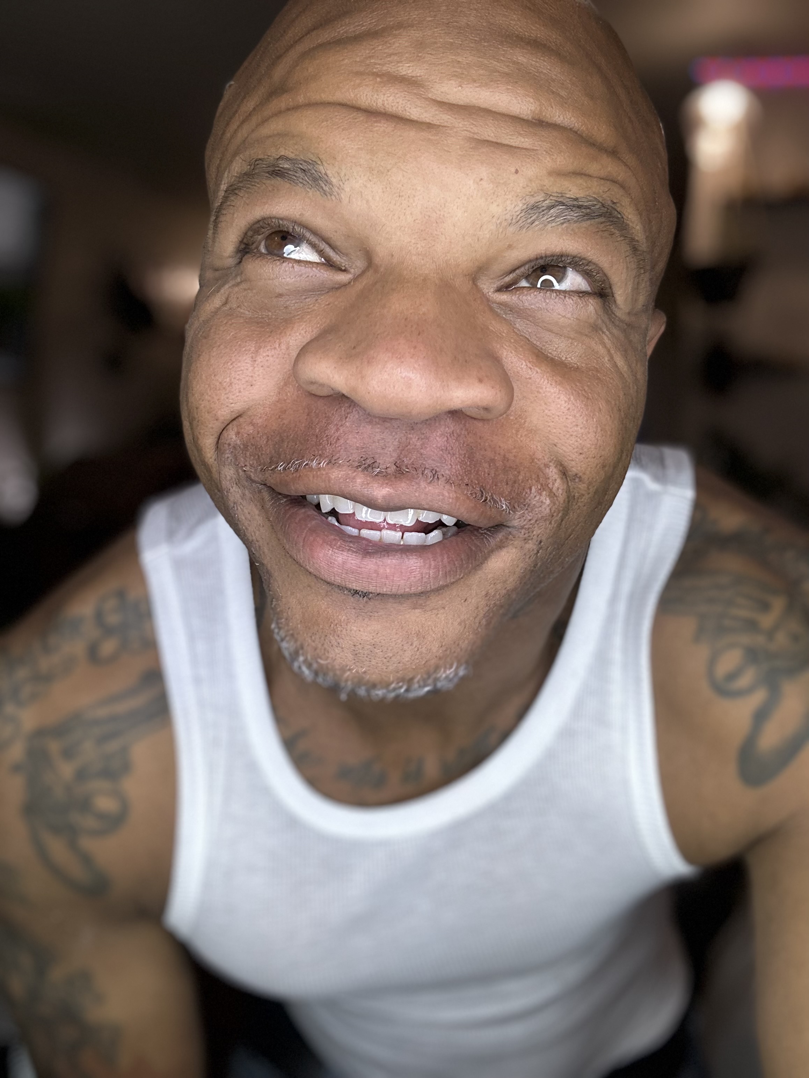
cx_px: 404
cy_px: 539
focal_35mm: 30
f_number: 1.9
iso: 50
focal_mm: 2.69
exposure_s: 1/120
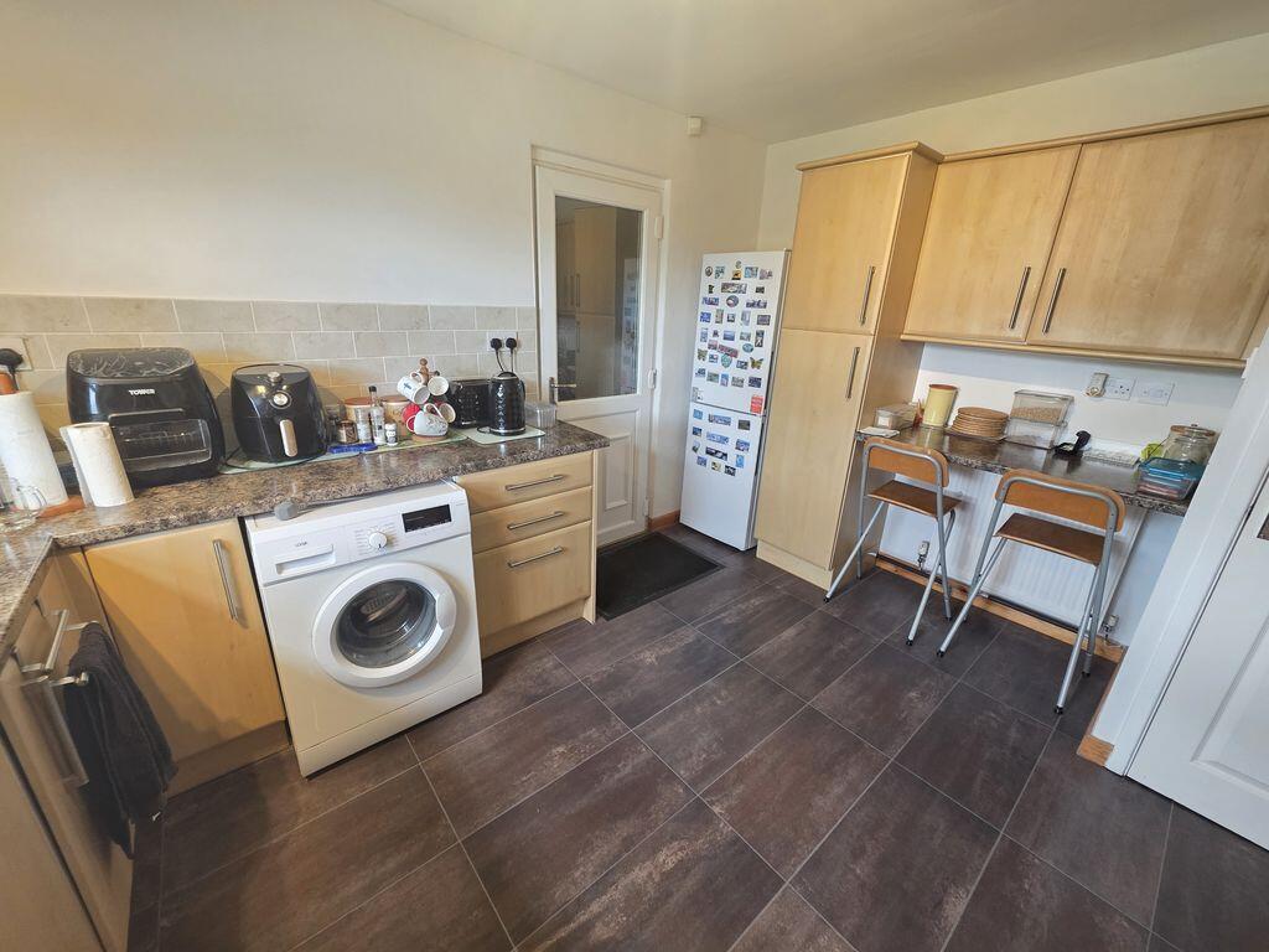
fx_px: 477
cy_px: 476
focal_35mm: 13
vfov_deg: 89.9
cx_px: 634
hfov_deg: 106.2
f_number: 1.9
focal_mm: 2.2
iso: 160
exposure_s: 1/50
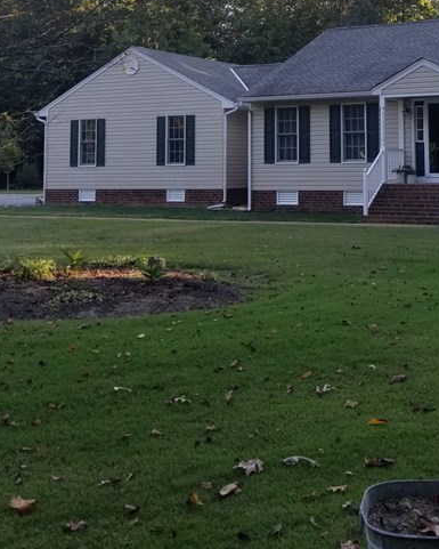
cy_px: 120
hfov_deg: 27.3
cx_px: 379
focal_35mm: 54
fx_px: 877
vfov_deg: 33.8
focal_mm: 4.25
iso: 50
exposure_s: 1/610
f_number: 1.7
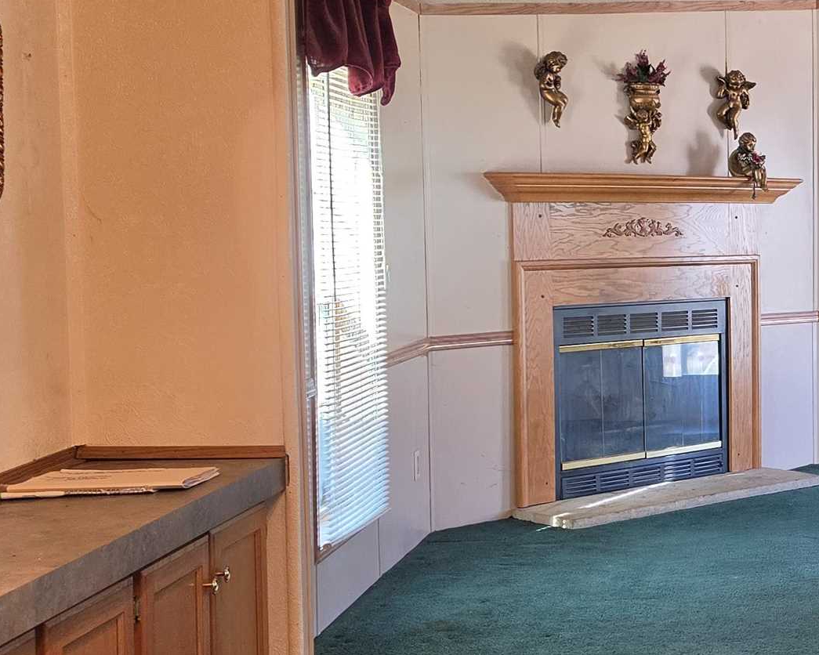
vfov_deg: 23.1
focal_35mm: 66
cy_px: 320
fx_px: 1600
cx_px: 975
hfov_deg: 25.8
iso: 160
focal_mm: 6.5
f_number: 1.4
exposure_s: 1/120
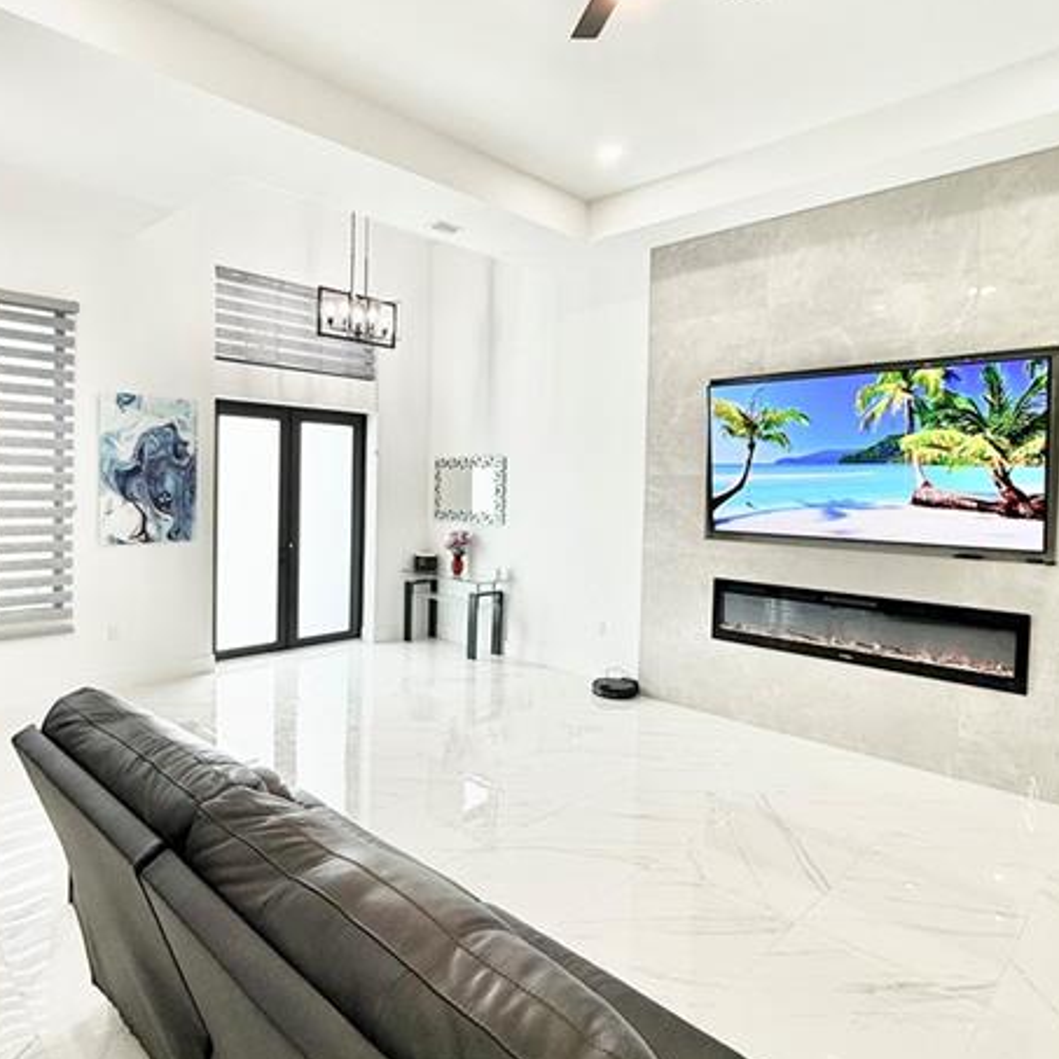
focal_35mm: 21
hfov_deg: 71.3
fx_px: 727
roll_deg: -1.3
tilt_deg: -1.4
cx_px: 416
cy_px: 510
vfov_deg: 72.1
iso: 80
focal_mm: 2.22
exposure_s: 1/120
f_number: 2.2
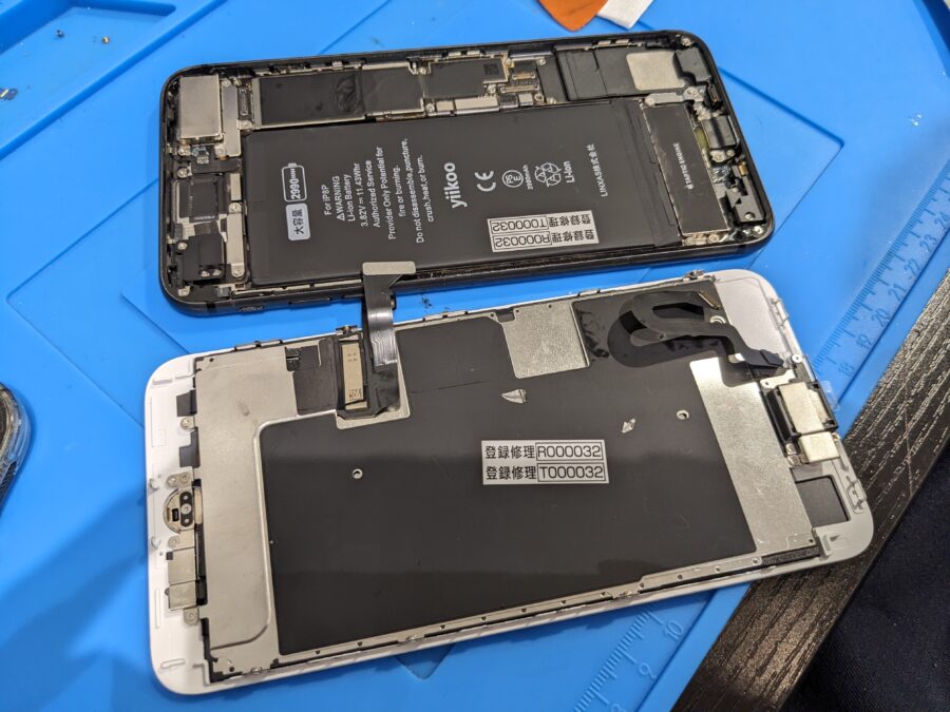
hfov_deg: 65.3
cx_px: 475
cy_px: 356
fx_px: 741
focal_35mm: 27
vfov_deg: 51.4
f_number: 1.73
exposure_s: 1/100
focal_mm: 4.38
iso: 92
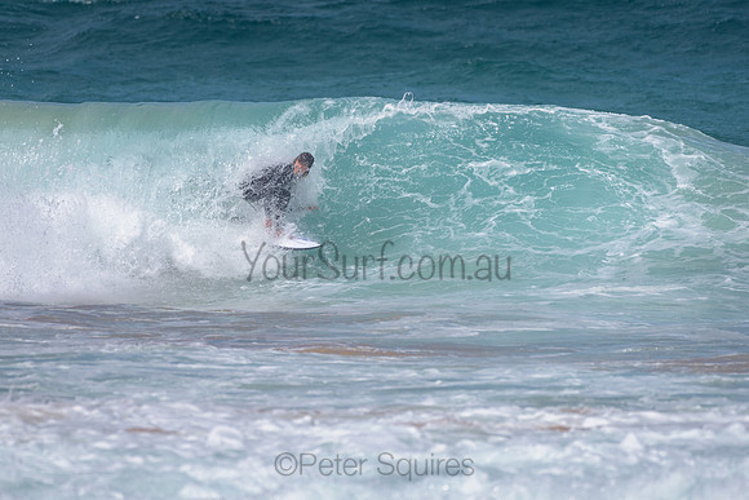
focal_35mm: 613
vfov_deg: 2.2
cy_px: 214
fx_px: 12763
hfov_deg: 3.4
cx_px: 306
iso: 90
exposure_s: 1/2000
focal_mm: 500
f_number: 5.6
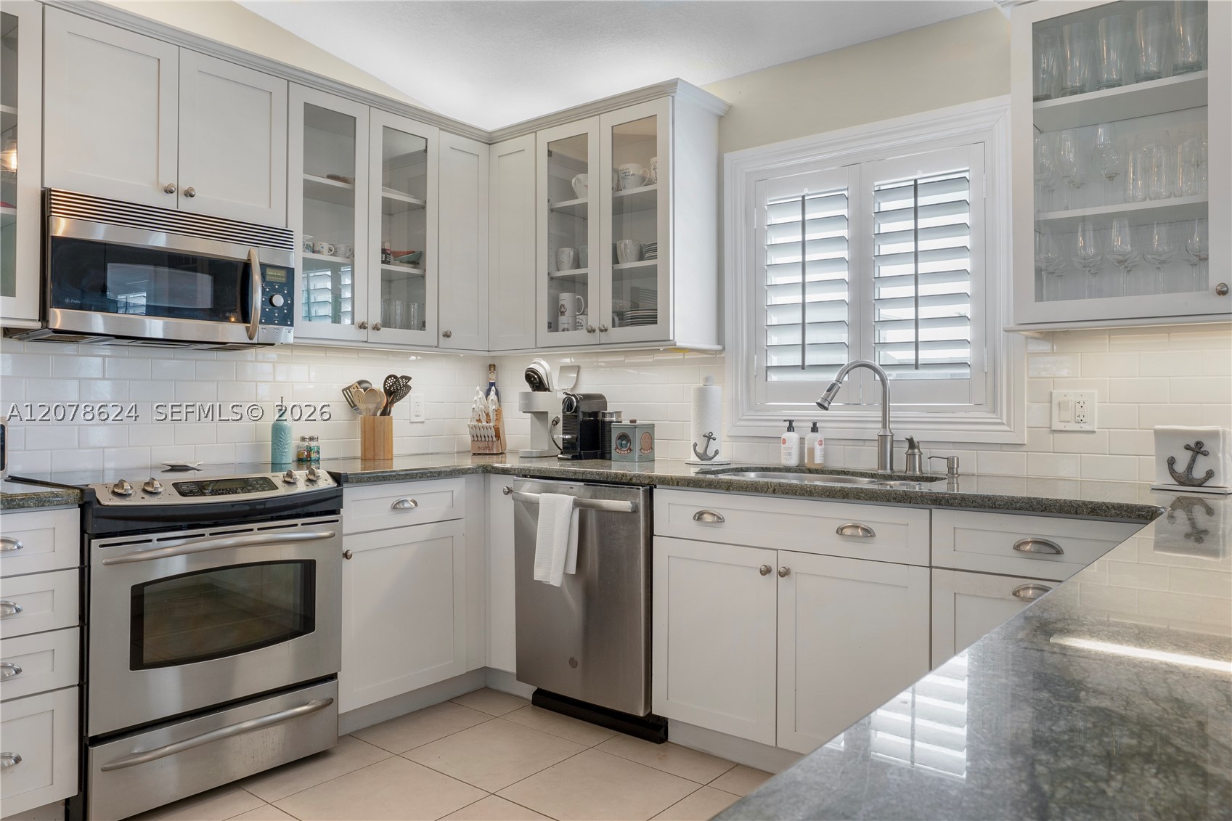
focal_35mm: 24
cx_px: 616
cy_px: 410
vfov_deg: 53.1
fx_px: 821
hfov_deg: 73.7
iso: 100
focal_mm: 16
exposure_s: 1/2.5
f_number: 8
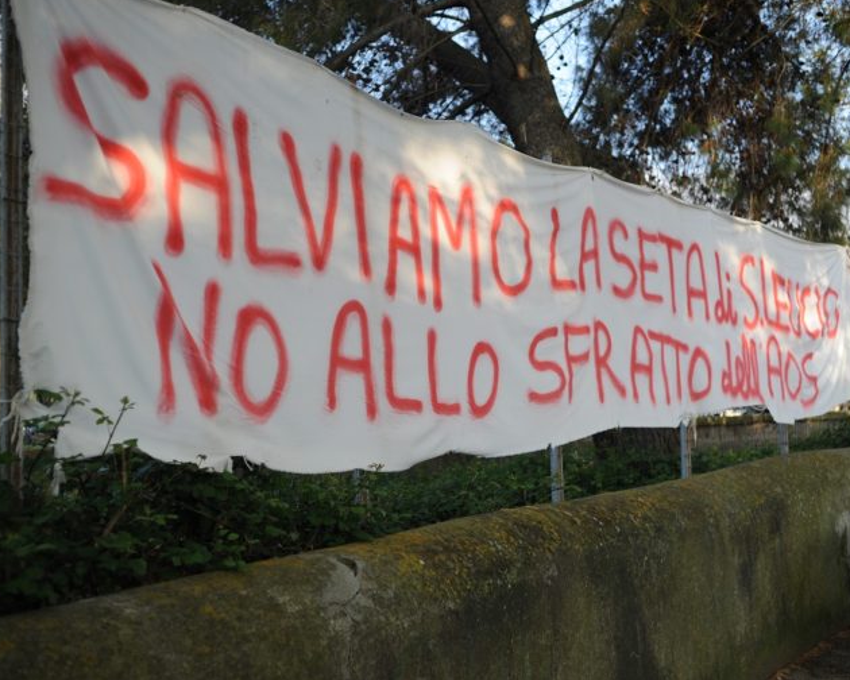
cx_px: 432
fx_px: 1006
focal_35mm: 40
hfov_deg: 45.8
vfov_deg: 37.3
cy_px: 338
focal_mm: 35
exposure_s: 1/1250
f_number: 3.2
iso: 400
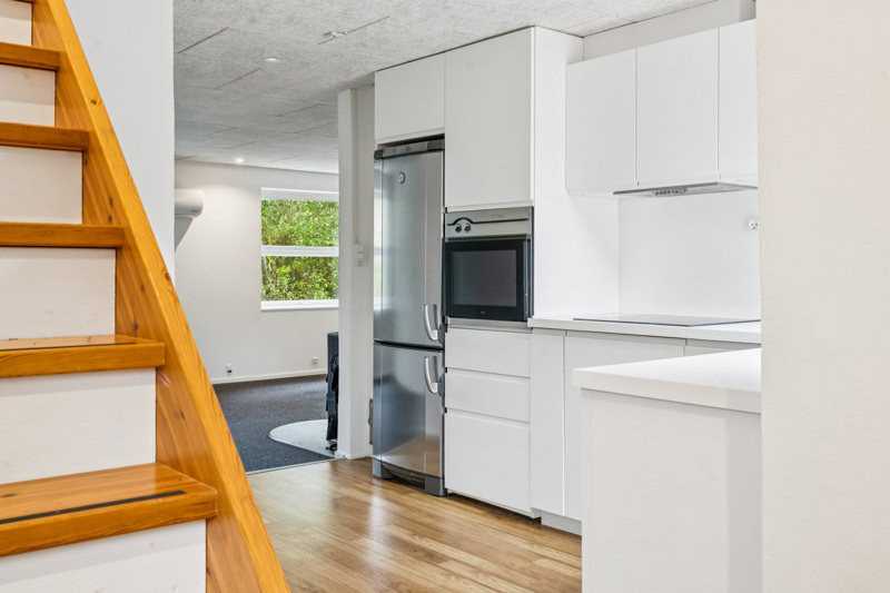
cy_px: 296
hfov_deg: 56.5
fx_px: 828
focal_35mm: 34
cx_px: 445
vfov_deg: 39.4
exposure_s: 1/4
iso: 200
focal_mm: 33.5
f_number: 8
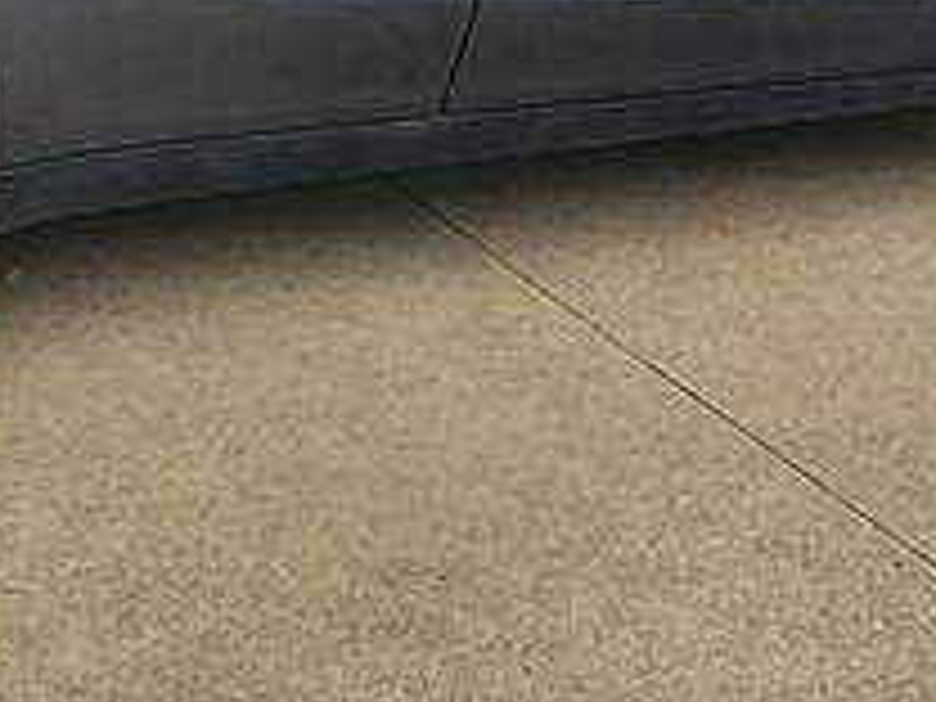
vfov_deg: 17.4
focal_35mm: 80
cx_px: 158
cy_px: -194
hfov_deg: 24.0
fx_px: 2163
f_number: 2.4
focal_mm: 4.3
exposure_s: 1/1030
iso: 50
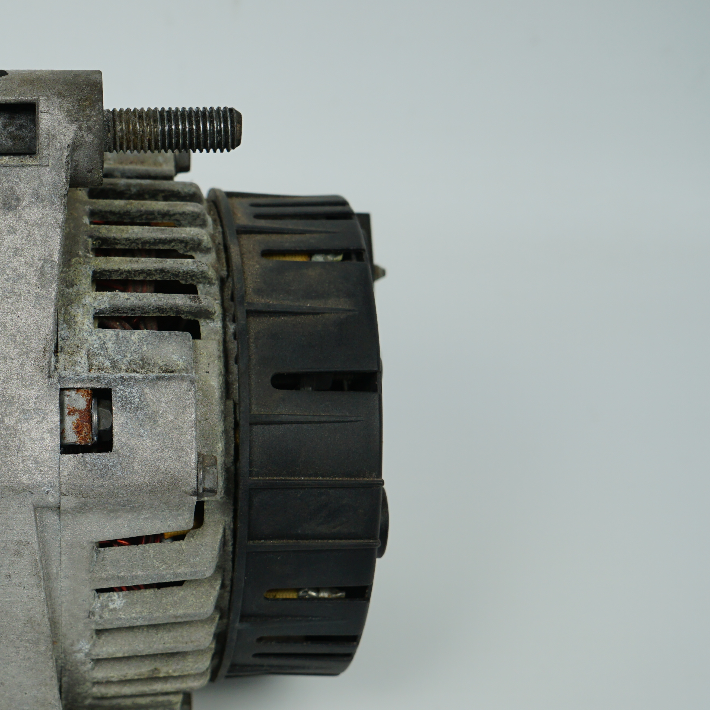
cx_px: 33
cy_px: 496
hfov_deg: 22.1
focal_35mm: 76
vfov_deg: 22.6
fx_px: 1764
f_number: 7.1
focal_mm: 39
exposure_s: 1/200
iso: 200
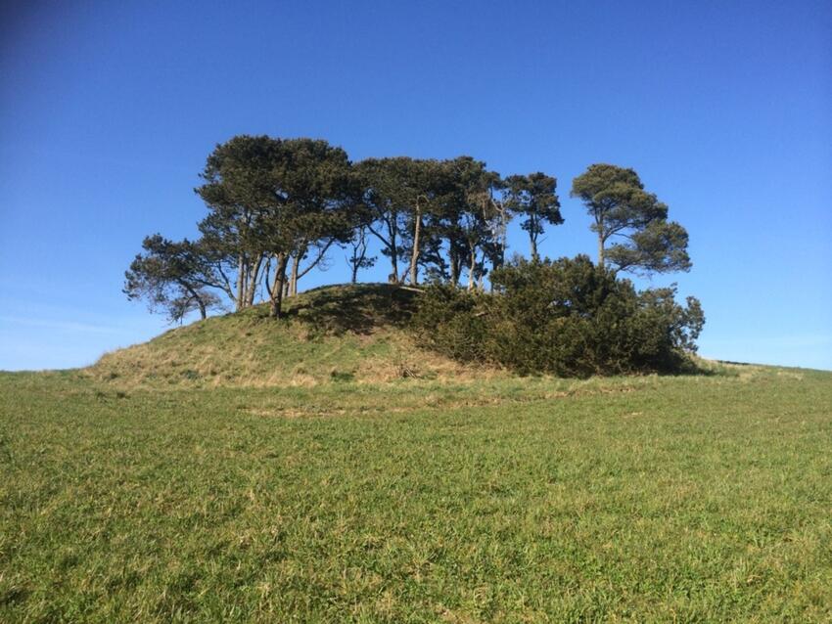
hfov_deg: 60.0
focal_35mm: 30
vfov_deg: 46.8
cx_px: 416
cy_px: 312
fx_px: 721
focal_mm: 4.12
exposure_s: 1/1414
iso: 40
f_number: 2.2
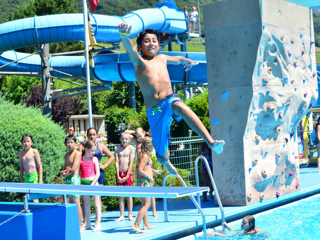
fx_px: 532
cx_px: 169
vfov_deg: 25.4
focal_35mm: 58
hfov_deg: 33.5
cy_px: 121
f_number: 4.5
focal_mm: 35
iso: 100
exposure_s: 1/500
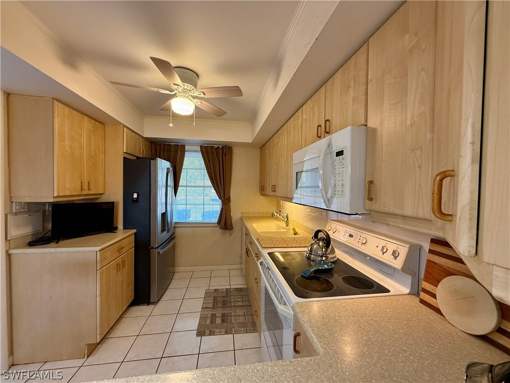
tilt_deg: -1.0
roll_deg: -0.5
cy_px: 192
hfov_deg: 102.1
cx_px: 255
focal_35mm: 14
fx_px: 206
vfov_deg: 85.7
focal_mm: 2.22
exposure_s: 1/60
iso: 200
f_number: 2.2
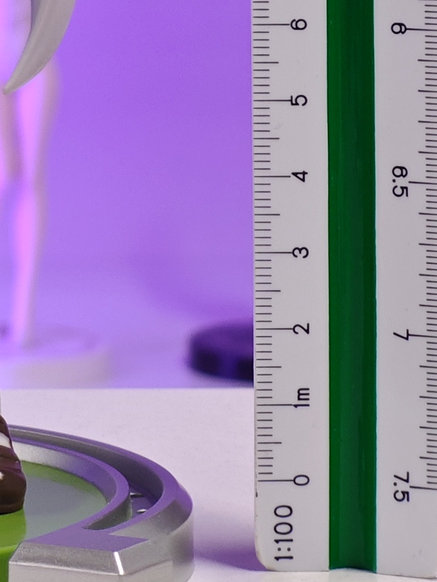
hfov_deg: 5.9
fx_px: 4208
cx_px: -102
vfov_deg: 7.8
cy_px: -186
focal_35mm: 250
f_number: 2.4
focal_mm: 7.48
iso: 400
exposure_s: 1/19.5
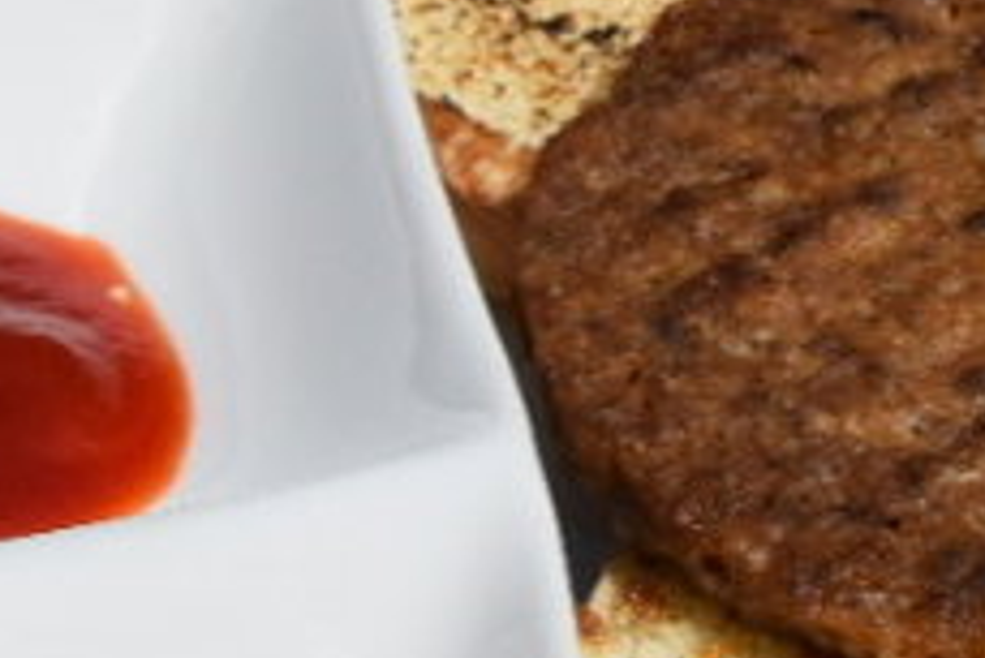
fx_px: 11471
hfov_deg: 4.9
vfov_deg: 3.3
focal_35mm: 419
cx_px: 1751
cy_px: 58
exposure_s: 1/640
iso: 200
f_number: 13
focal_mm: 40
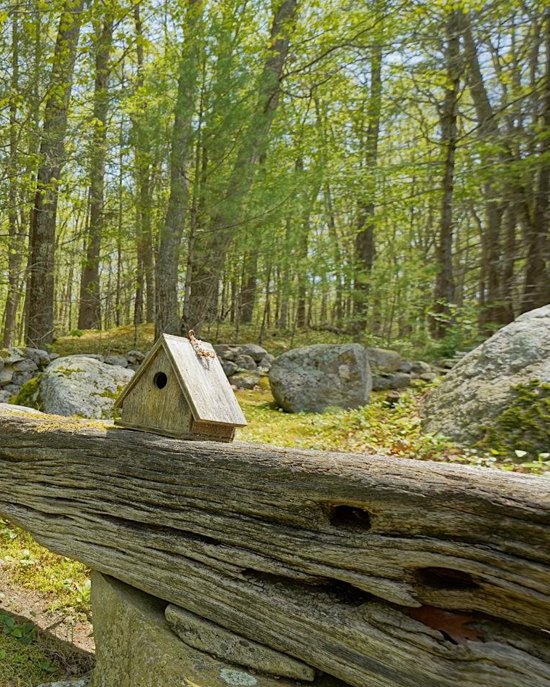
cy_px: 392
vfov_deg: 67.8
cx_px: -58
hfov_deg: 43.6
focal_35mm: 25
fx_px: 509
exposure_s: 1/100
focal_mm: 14
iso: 100
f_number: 5.6
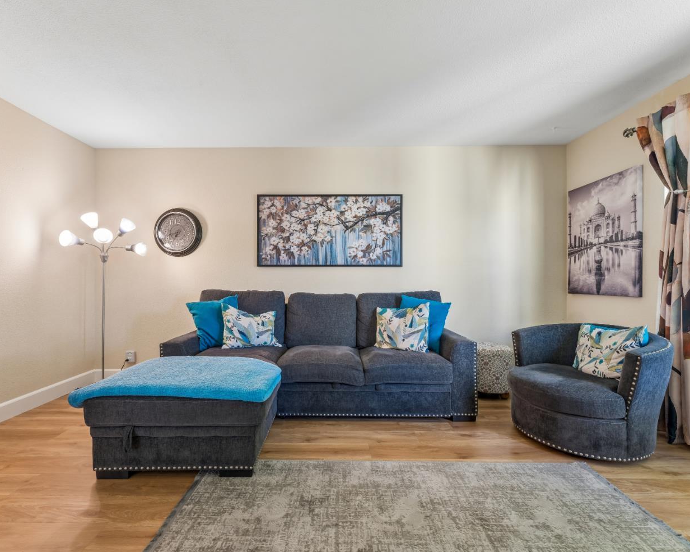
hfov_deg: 93.1
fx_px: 327
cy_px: 277
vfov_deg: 80.4
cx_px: 328
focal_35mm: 16
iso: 100
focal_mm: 14
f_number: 13
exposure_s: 1.6
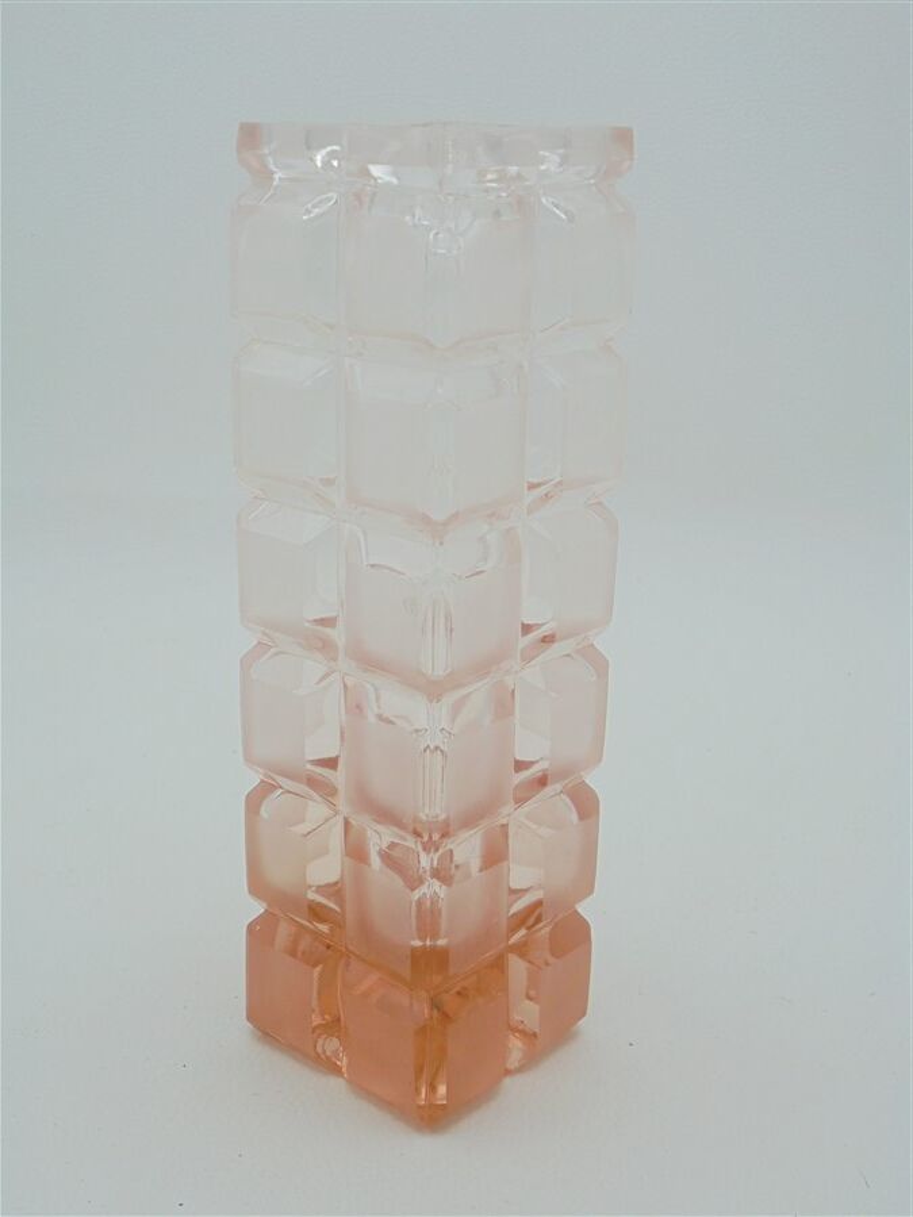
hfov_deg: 33.6
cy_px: 608
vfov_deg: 43.9
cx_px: 456
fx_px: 1512
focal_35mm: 43
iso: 100
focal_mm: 7.8
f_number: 4.5
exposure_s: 1/60
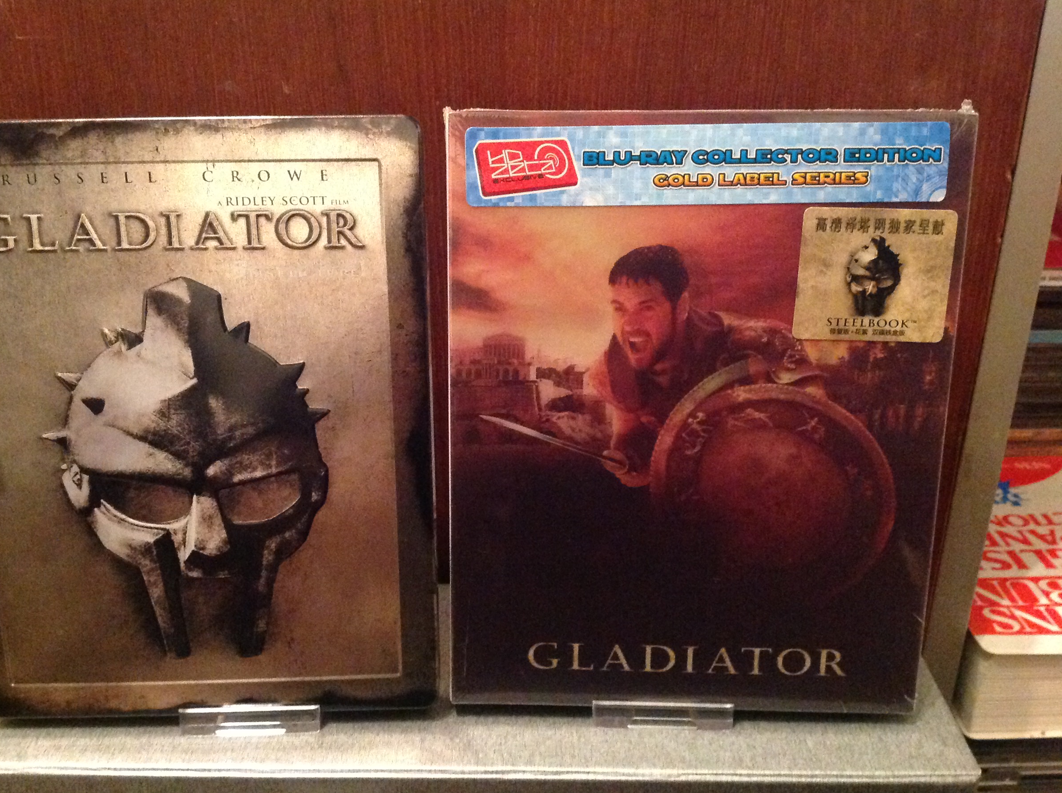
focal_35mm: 38
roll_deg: +1.0
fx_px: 1164
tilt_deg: -24.7
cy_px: 423
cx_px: 487
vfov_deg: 37.6
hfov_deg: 49.0
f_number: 2.4
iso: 800
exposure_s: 1/15
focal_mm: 4.28
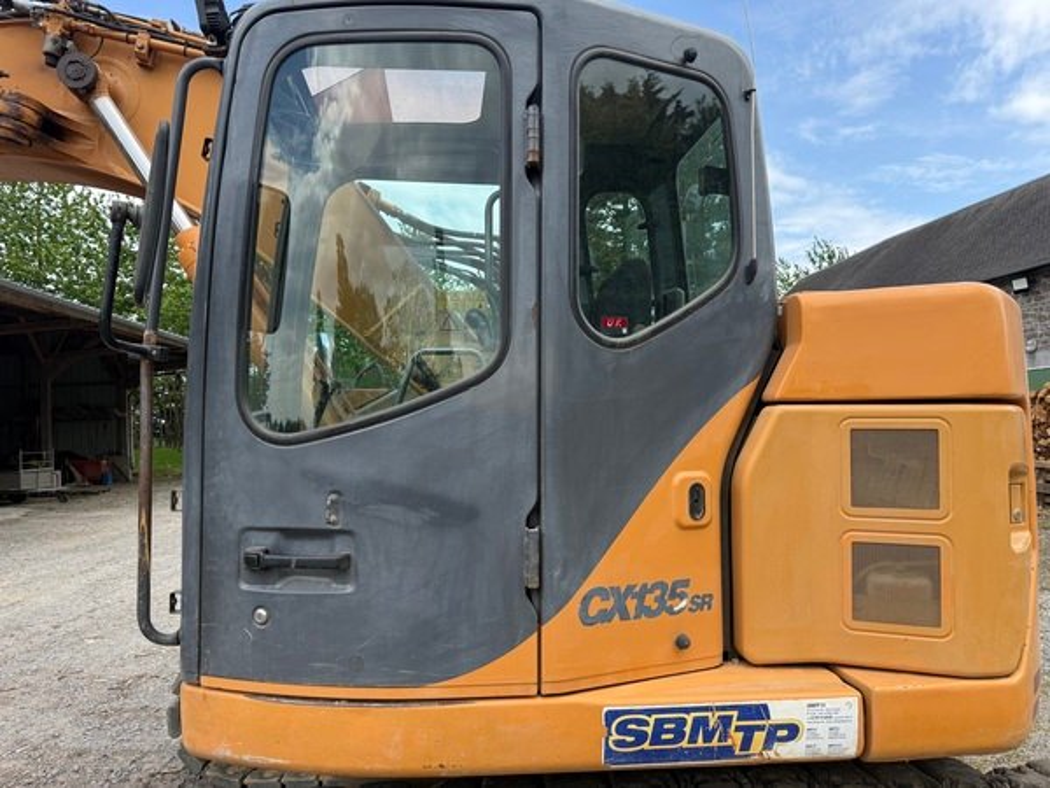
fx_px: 728
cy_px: 394
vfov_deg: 56.8
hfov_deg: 71.6
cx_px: 525
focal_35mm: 24
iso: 100
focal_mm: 6.76
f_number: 1.78
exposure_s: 1/1553
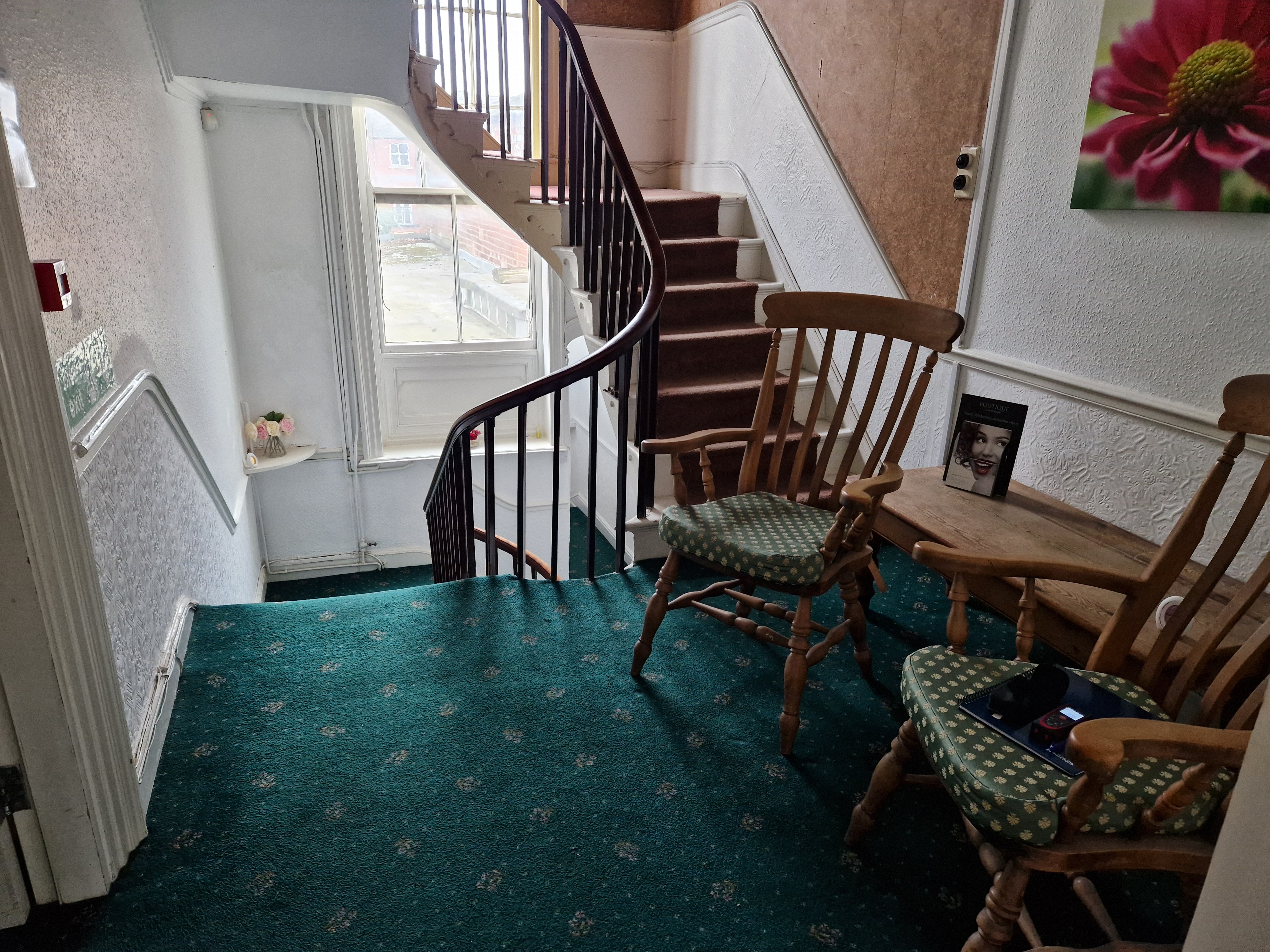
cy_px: 476
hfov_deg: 73.9
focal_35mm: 23
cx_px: 635
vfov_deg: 58.9
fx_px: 844
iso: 400
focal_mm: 5.4
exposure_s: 1/100
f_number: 1.8
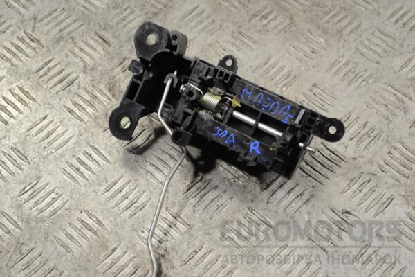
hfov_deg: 28.1
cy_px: 138
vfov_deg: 18.9
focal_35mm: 72
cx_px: 208
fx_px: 830
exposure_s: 1/30
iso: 200
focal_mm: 48
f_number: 5.6
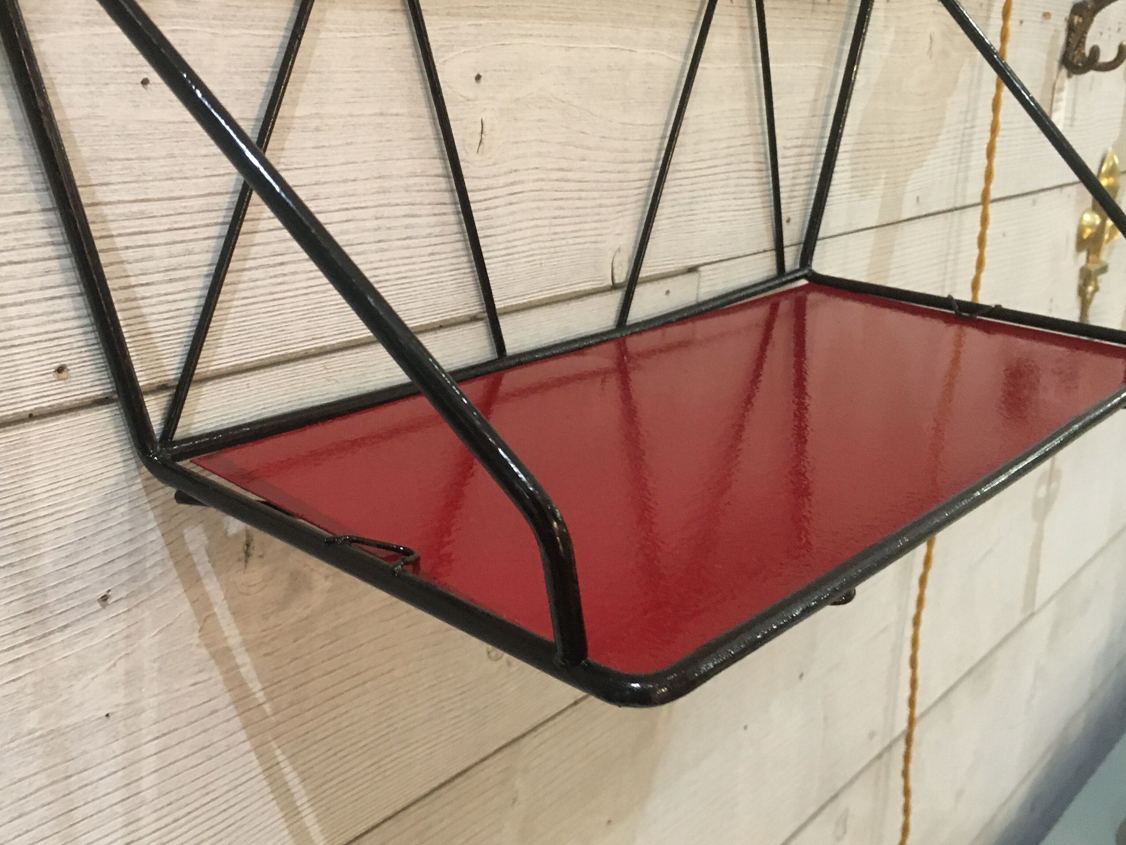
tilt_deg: -11.5
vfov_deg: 37.5
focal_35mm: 38
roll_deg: -3.5
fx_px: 1236
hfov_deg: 48.9
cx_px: 530
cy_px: 322
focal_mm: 4.15
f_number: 2.2
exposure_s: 1/17
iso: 200
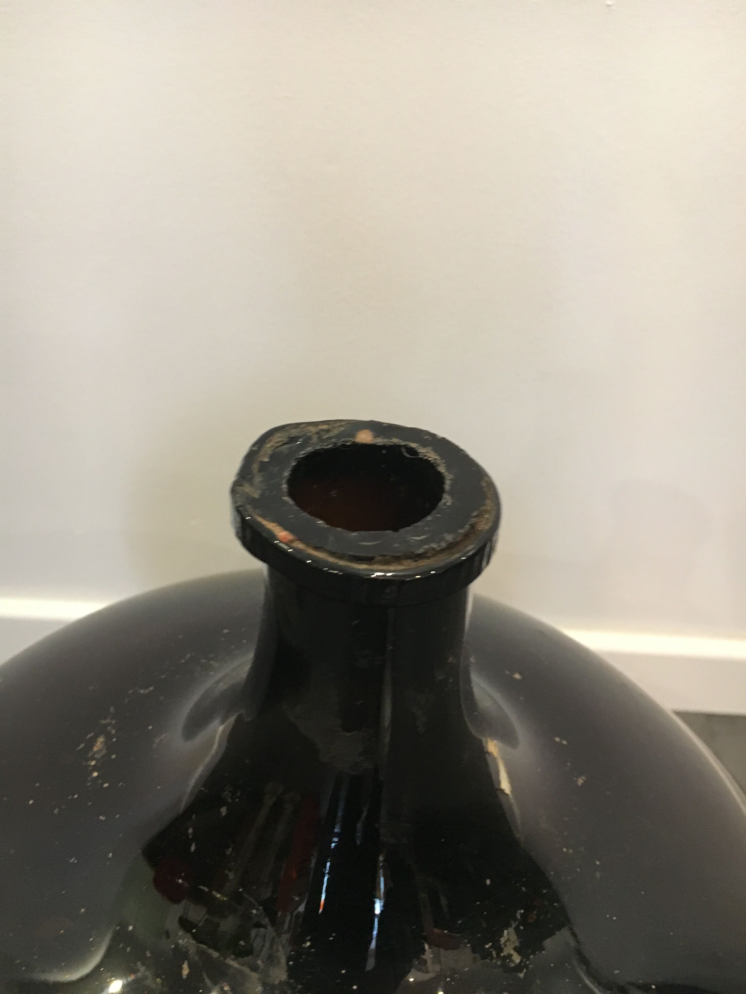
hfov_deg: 48.2
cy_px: 497
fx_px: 833
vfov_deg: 61.7
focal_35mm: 29
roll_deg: -5.1
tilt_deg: -40.6
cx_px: 373
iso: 200
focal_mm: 4.15
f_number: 2.2
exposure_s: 1/17
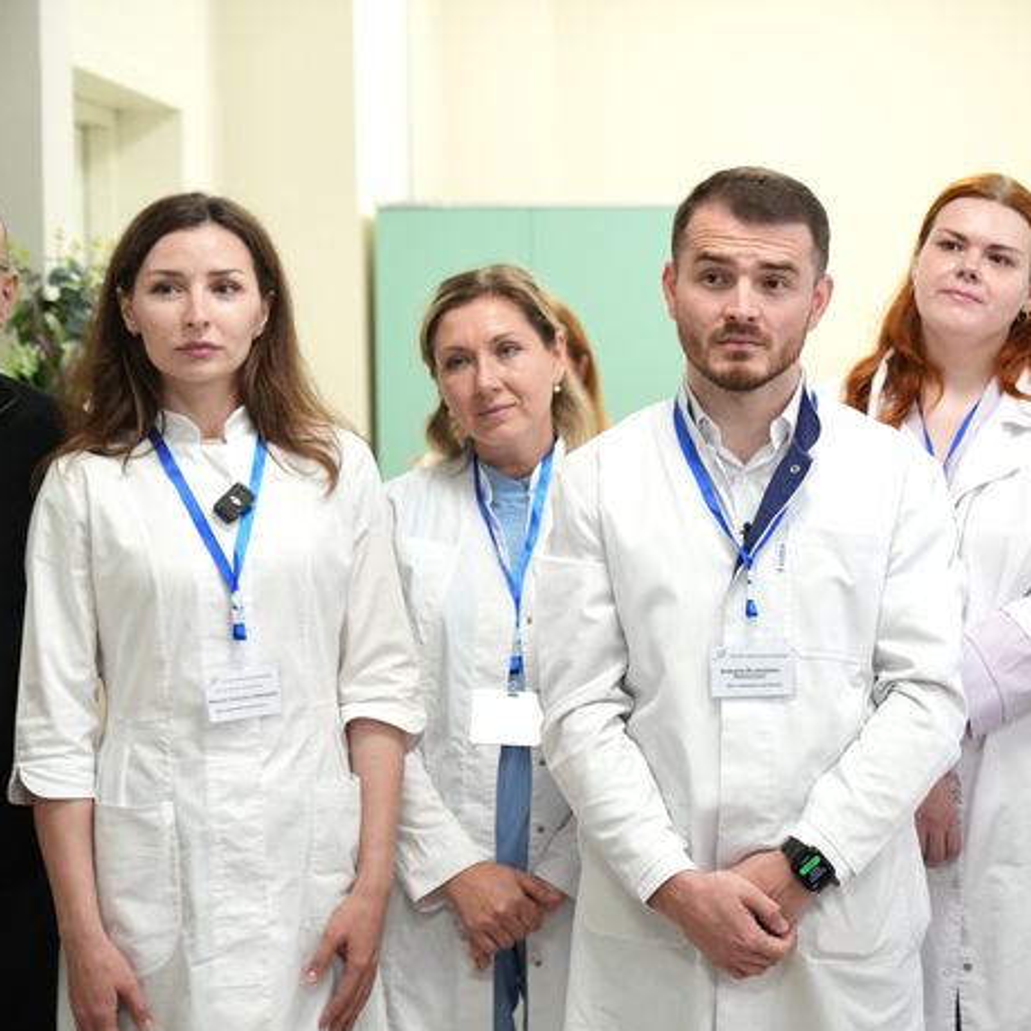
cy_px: 521
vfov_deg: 23.1
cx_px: 778
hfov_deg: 22.8
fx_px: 2527
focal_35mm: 75
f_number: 3.5
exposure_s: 1/200
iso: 2000
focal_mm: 58
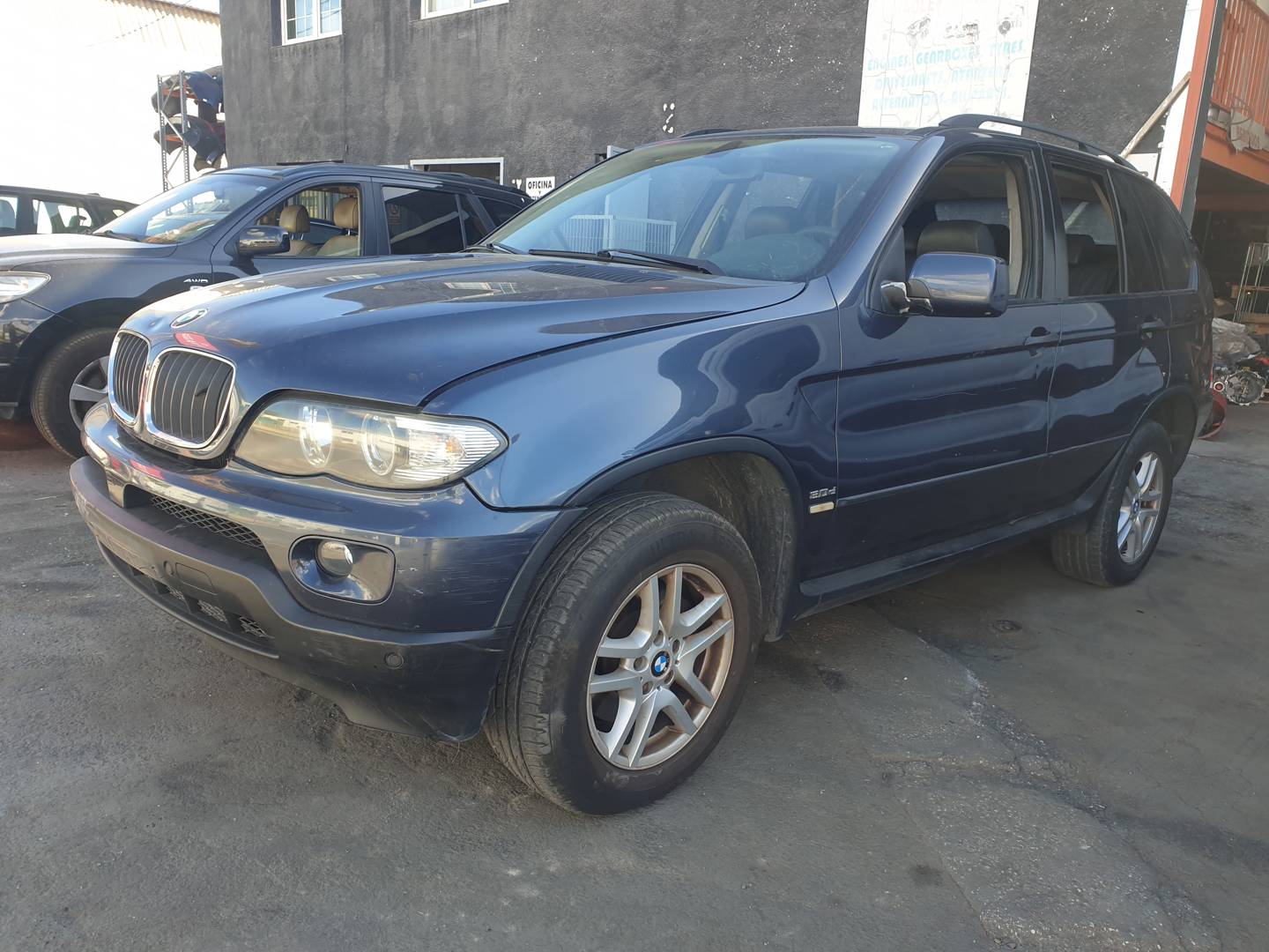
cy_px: 476
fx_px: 953
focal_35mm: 26
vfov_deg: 53.1
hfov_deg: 67.3
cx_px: 634
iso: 50
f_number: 2.4
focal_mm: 4.3
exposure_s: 1/221
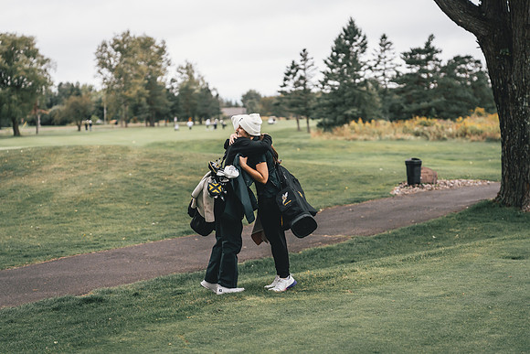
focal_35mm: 70
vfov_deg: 19.5
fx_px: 1031
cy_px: 177
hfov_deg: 28.8
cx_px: 265
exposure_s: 1/1250
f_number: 2
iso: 800
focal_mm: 70
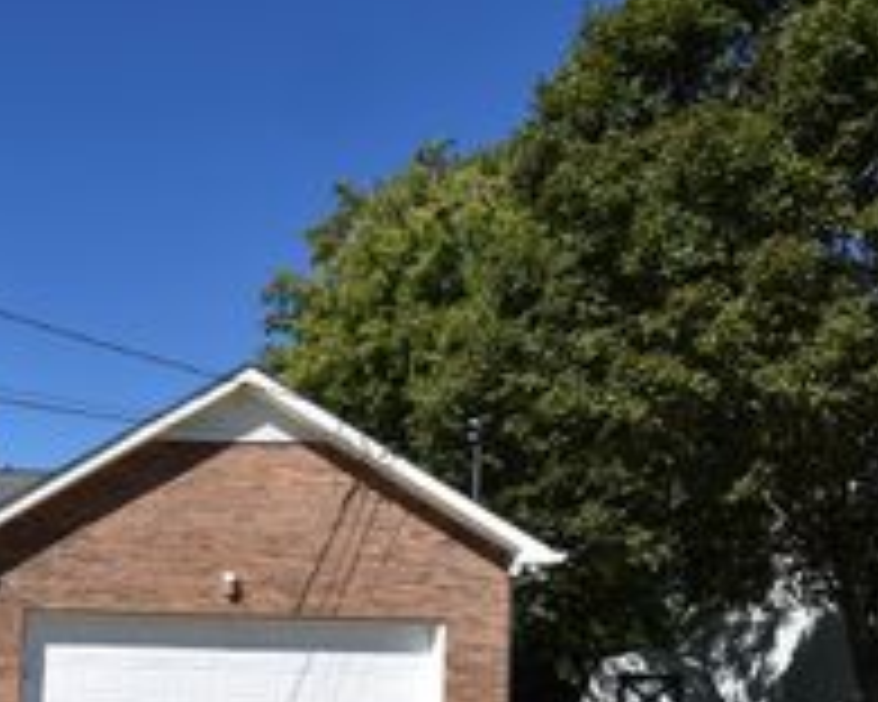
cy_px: 673
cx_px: -50
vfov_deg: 37.5
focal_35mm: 36
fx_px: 935
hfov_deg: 41.7
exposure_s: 1/320
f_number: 9
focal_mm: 10
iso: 100
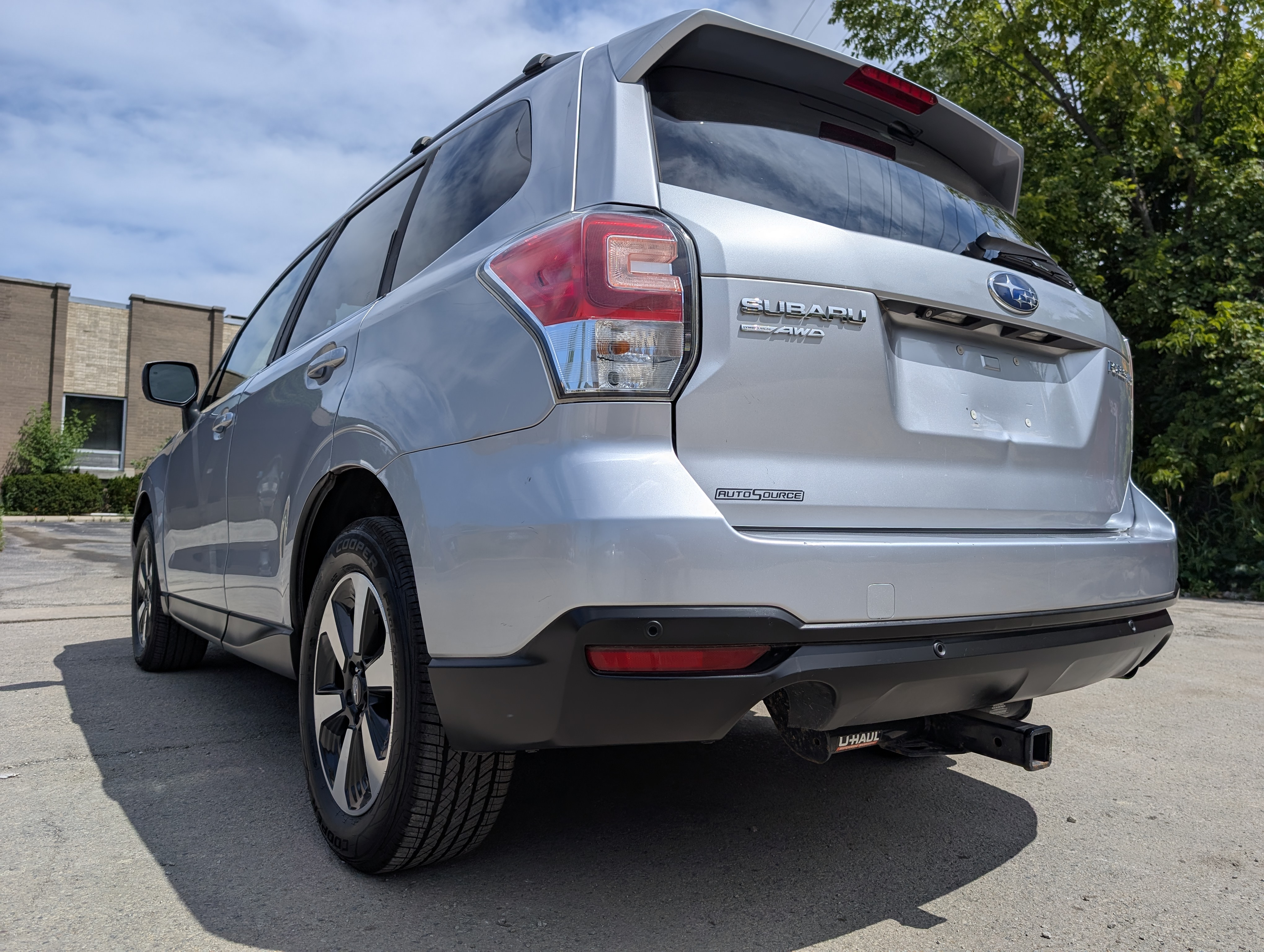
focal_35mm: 24
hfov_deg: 71.5
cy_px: 476
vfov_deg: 56.9
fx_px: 878
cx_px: 632
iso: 22
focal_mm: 6.9
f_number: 1.68
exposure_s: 1/3058
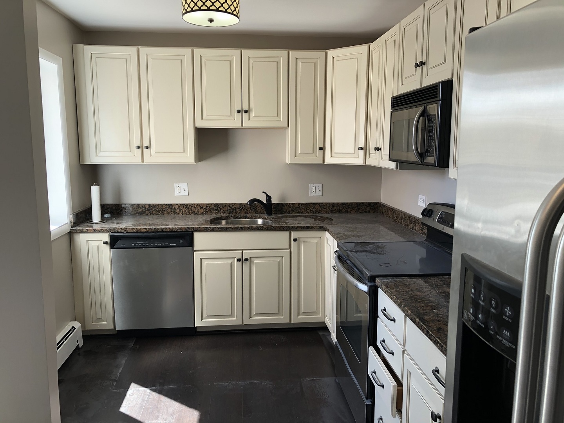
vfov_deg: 49.7
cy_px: 212
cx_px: 282
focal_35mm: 28
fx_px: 456
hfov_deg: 63.4
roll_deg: -0.6
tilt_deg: -8.2
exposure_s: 1/120
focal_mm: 3.99
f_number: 1.8
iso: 50
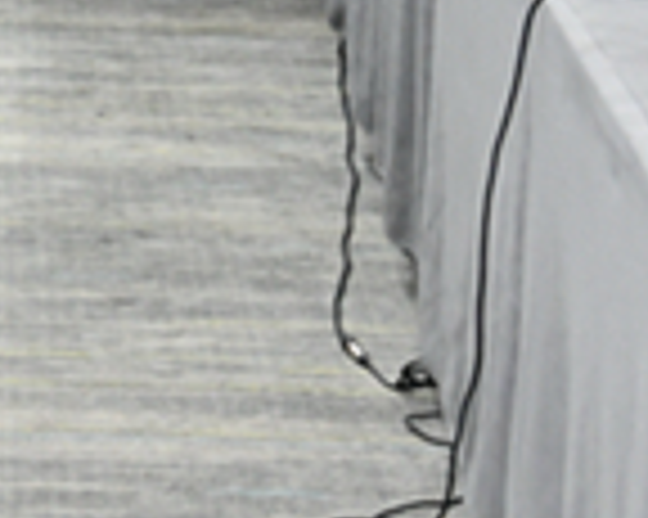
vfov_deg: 6.1
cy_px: -349
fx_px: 4791
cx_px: -207
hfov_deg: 7.6
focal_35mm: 250
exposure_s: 1/40
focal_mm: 48
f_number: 9
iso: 3200
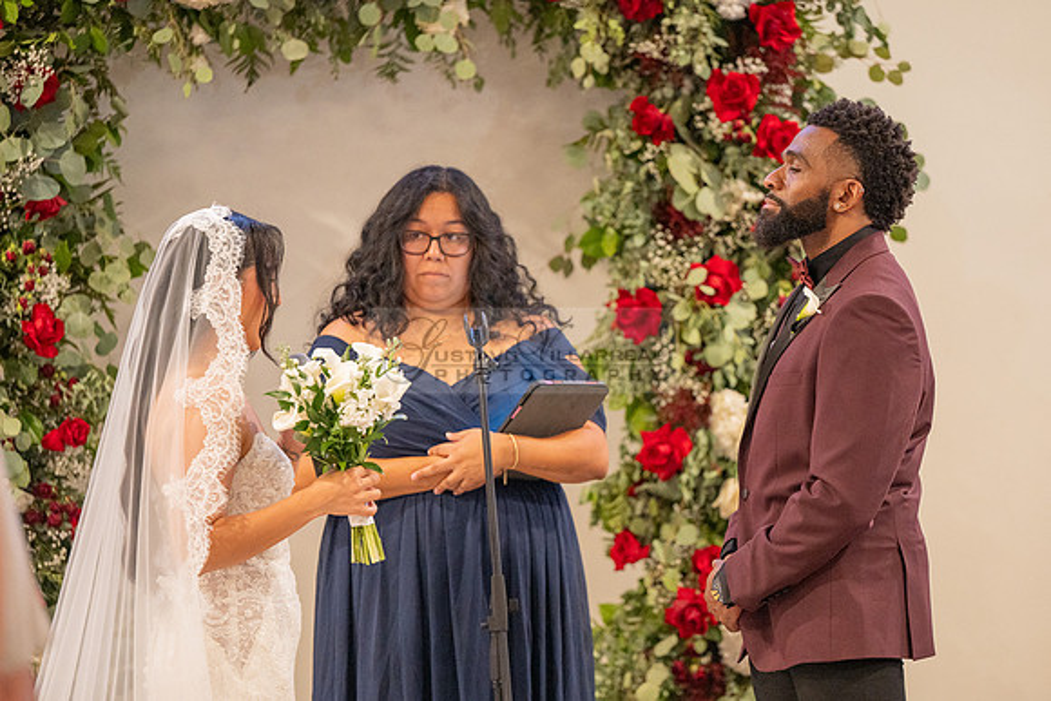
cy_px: 381
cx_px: 571
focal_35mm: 169
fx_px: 4921
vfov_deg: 8.2
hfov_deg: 12.2
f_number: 2.8
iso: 1600
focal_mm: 155
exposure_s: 1/125
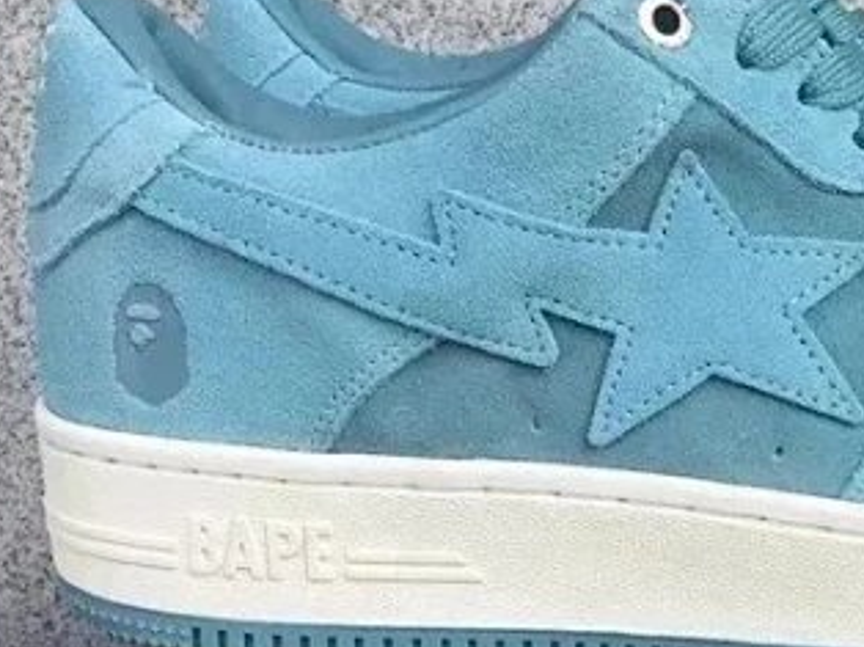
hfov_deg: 24.0
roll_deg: -0.6
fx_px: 1970
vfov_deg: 18.4
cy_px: 575
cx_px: 795
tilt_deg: -19.7
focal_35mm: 79
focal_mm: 3.3
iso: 25
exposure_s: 1/554
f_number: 2.4
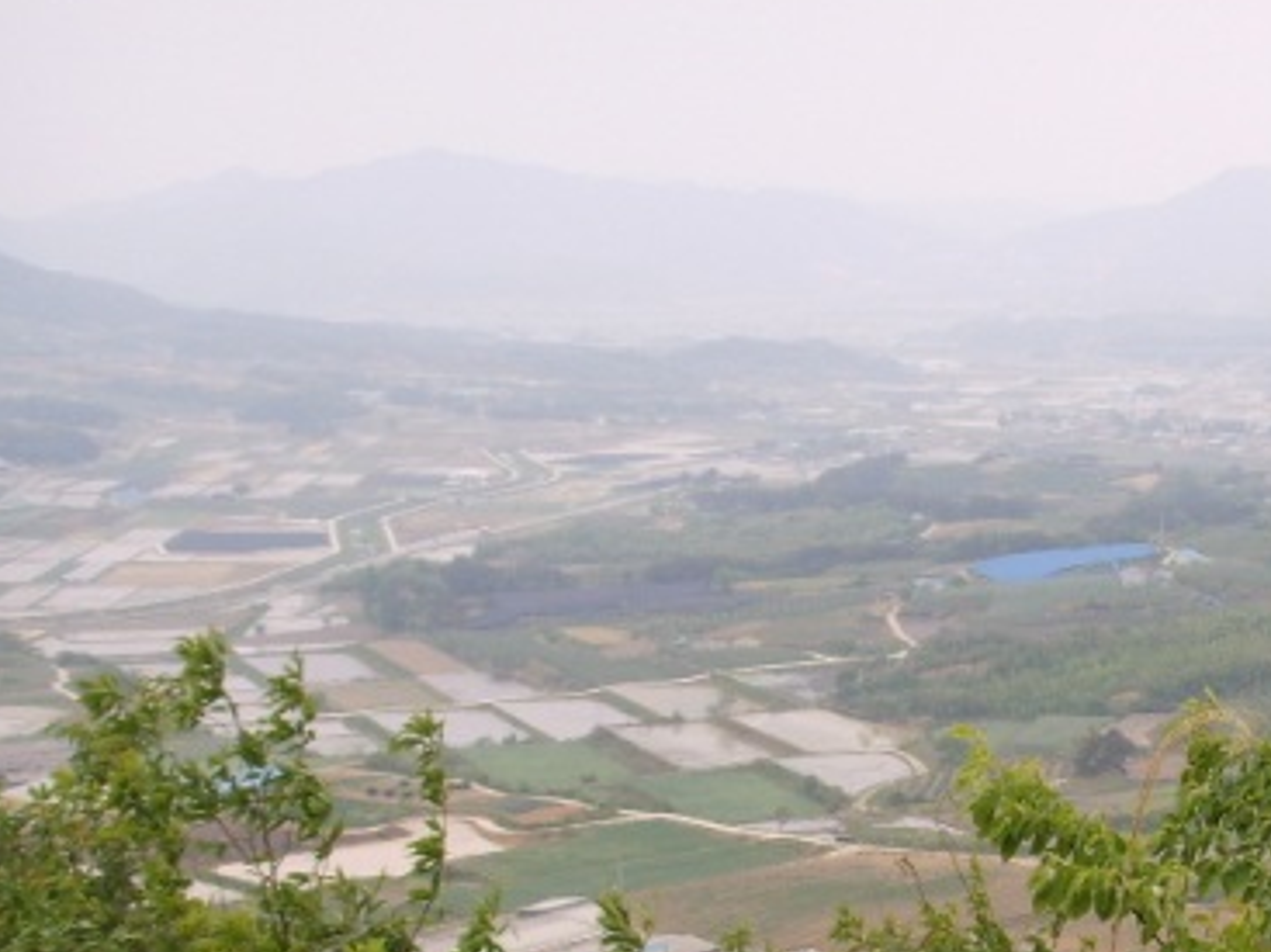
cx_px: 1209
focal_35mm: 85
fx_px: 3120
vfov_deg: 17.1
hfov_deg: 22.3
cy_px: 876
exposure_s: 1/250
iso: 50
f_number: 3.5
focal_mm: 6.6
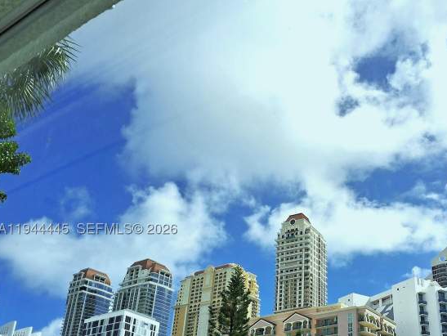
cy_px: 231
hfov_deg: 47.6
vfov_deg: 37.2
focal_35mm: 38
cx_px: 321
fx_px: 491
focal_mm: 3.98
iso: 25
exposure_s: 1/1276
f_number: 1.8
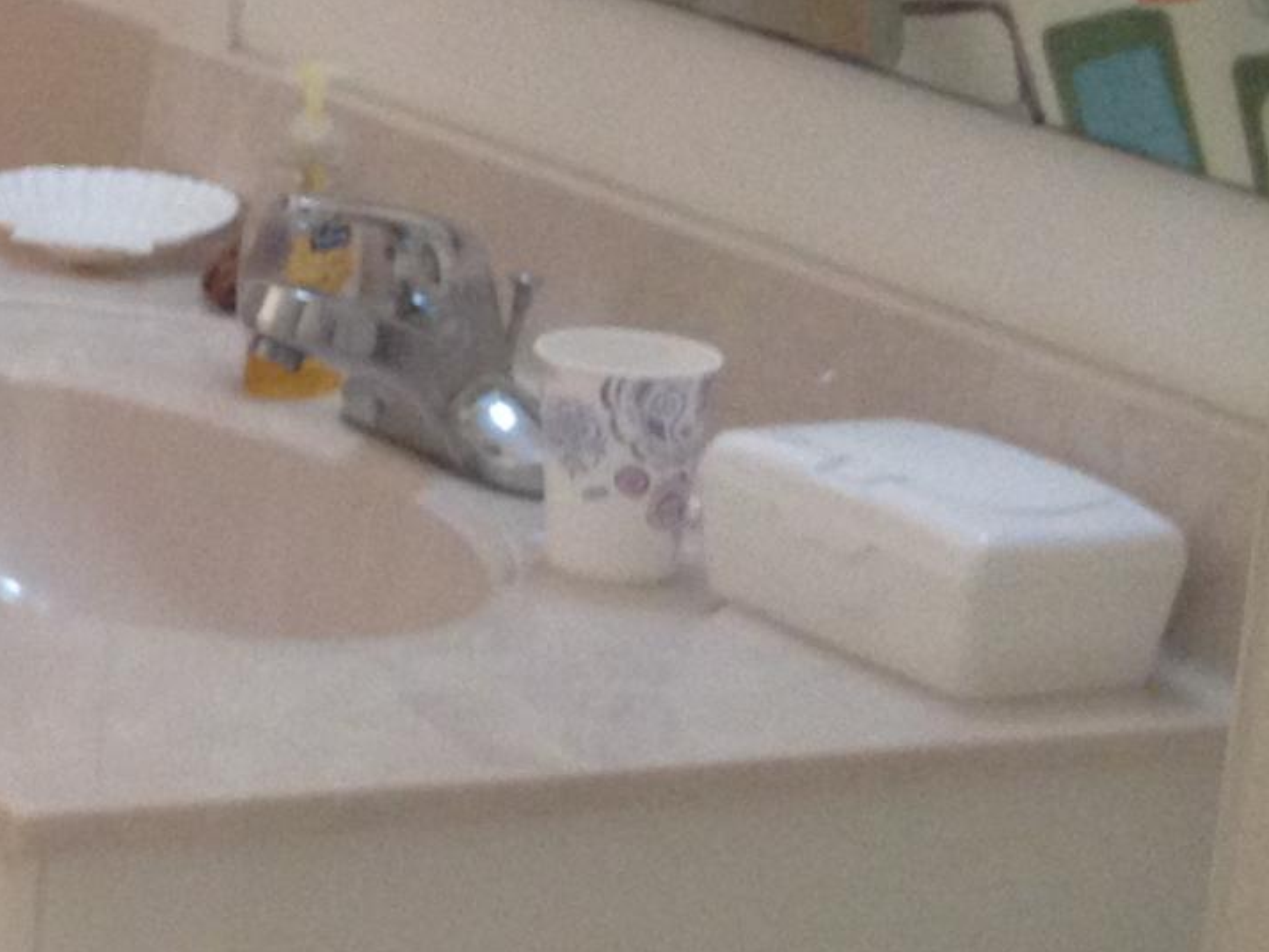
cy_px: 144
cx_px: -1095
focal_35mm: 147
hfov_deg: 12.2
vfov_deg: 10.1
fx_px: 5391
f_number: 2.4
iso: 125
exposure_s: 1/20
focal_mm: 4.28
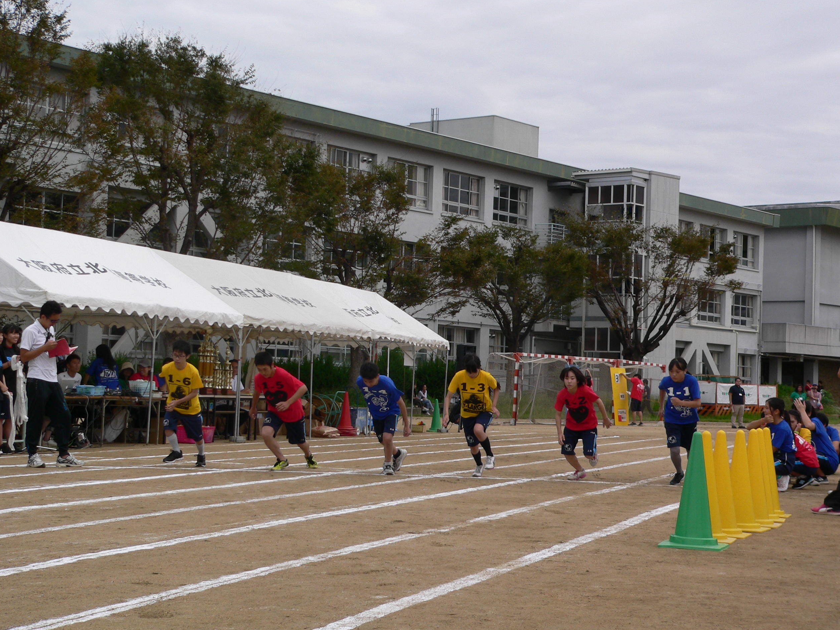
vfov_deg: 22.3
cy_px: 311
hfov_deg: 29.4
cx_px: 414
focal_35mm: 66
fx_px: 1602
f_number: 4
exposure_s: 1/800
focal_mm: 10.7
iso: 80
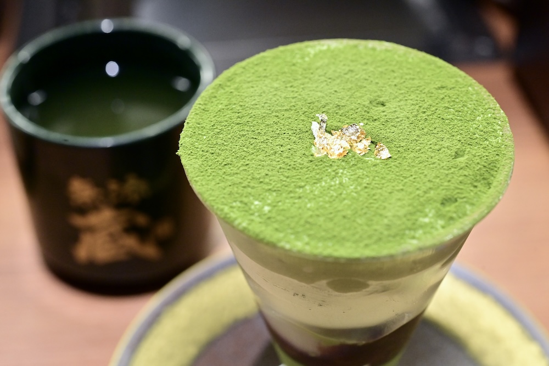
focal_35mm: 60
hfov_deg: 33.4
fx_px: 915
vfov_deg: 22.6
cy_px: 183
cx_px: 274
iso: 6400
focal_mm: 60
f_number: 7.1
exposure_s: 1/500
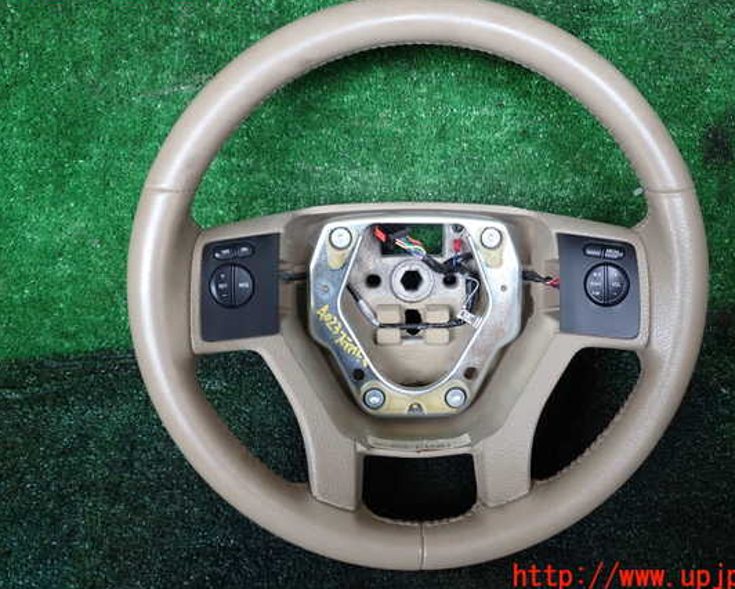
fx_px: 718
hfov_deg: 54.1
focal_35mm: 33
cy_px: 283
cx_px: 410
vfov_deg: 44.6
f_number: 2.3
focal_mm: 5.4
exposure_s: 1/80
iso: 100
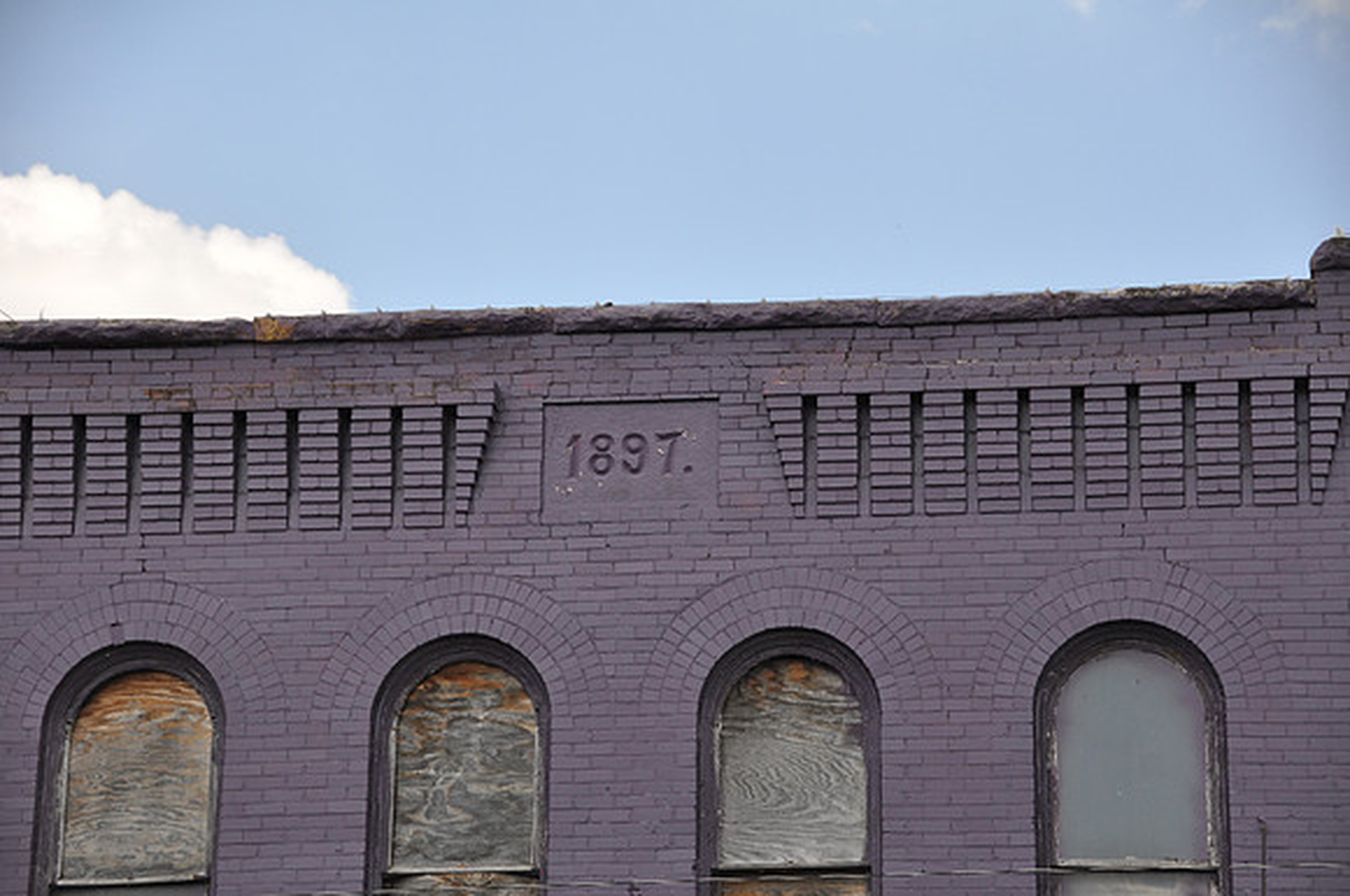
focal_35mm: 123
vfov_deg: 11.1
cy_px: 448
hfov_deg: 16.7
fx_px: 4606
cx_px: 675
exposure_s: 1/500
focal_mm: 82
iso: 280
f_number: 5.6
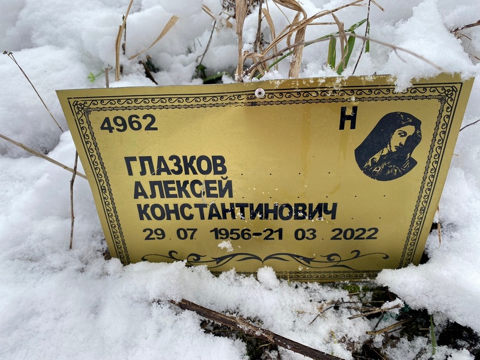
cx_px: 240
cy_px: 180
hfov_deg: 67.3
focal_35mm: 26
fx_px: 361
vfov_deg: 53.1
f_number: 1.8
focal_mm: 4.25
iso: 32
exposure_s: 1/193
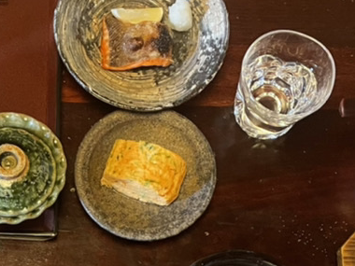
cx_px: 32
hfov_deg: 23.2
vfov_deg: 16.9
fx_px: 841
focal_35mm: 82
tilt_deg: -80.1
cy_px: 351
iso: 320
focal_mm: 4.2
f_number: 1.6
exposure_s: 1/50
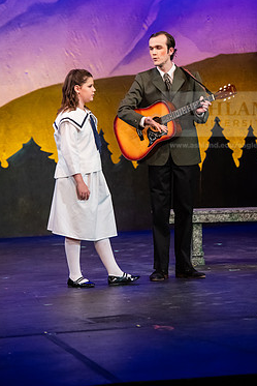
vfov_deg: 12.2
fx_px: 1808
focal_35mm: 169
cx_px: 146
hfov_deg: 8.1
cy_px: 156
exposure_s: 1/250
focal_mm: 140
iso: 4000
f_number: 3.5
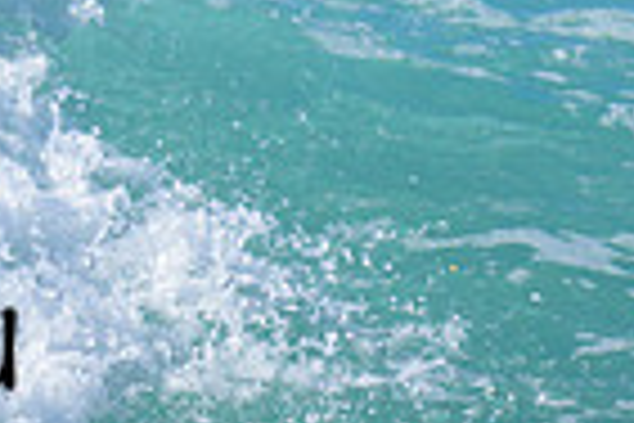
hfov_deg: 0.5
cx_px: -480
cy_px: 125
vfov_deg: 0.3
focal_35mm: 4508
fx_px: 79385
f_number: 6.3
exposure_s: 1/2000
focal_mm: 800
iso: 220
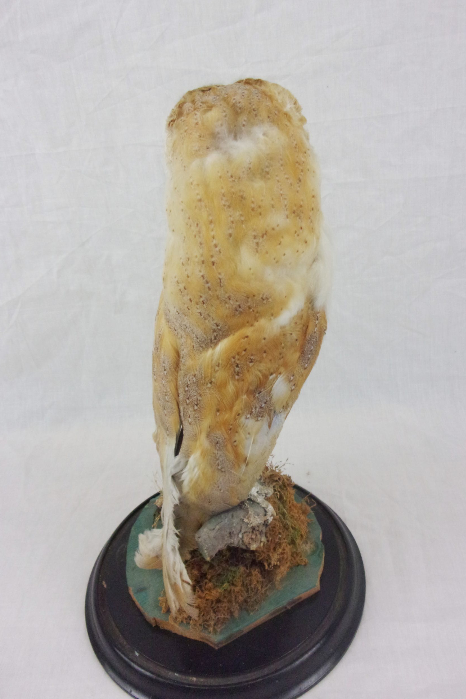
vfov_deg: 61.9
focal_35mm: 30
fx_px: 582
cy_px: 345
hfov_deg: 43.6
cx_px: 232
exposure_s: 1/125
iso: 329
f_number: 3.9
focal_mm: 5.1
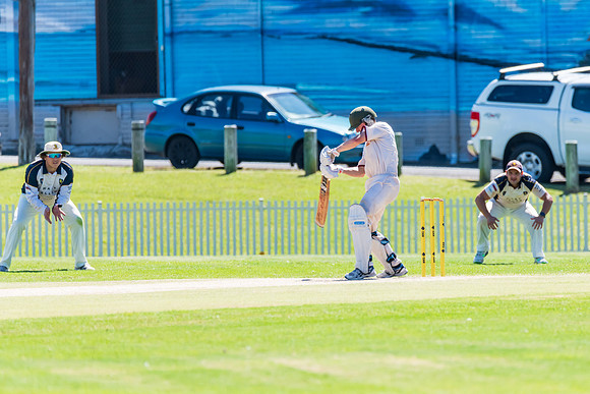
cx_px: 352
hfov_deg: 3.8
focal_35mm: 549
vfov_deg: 2.5
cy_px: 217
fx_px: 8993
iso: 640
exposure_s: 1/2000
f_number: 6.3
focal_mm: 460
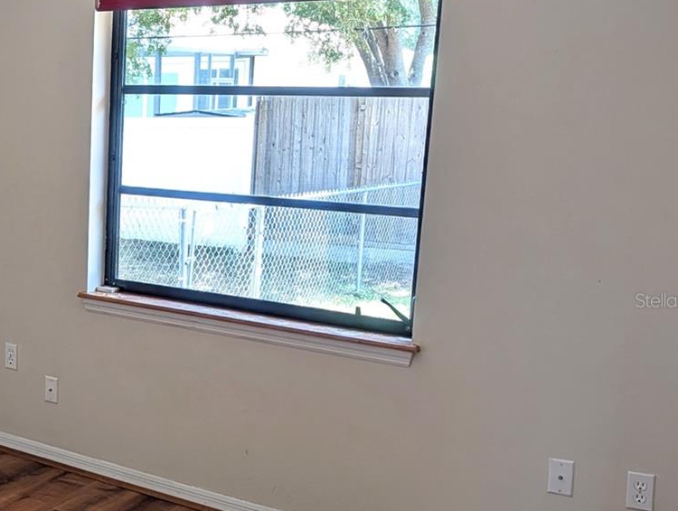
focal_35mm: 51
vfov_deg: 28.6
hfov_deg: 34.1
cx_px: 0
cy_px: 300
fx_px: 1001
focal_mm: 6.9
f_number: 1.68
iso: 48
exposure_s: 1/53.7
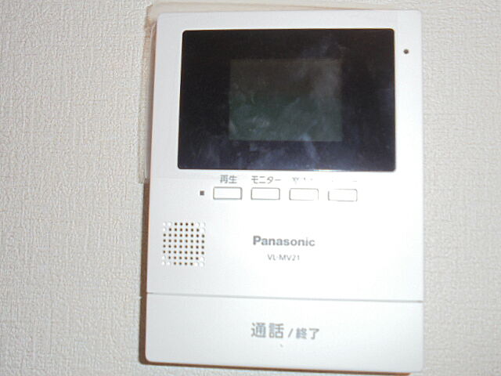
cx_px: 250
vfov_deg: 48.2
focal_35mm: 29
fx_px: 420
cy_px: 188
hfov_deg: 61.7
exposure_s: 1/40
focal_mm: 5.3
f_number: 3.7
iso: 100
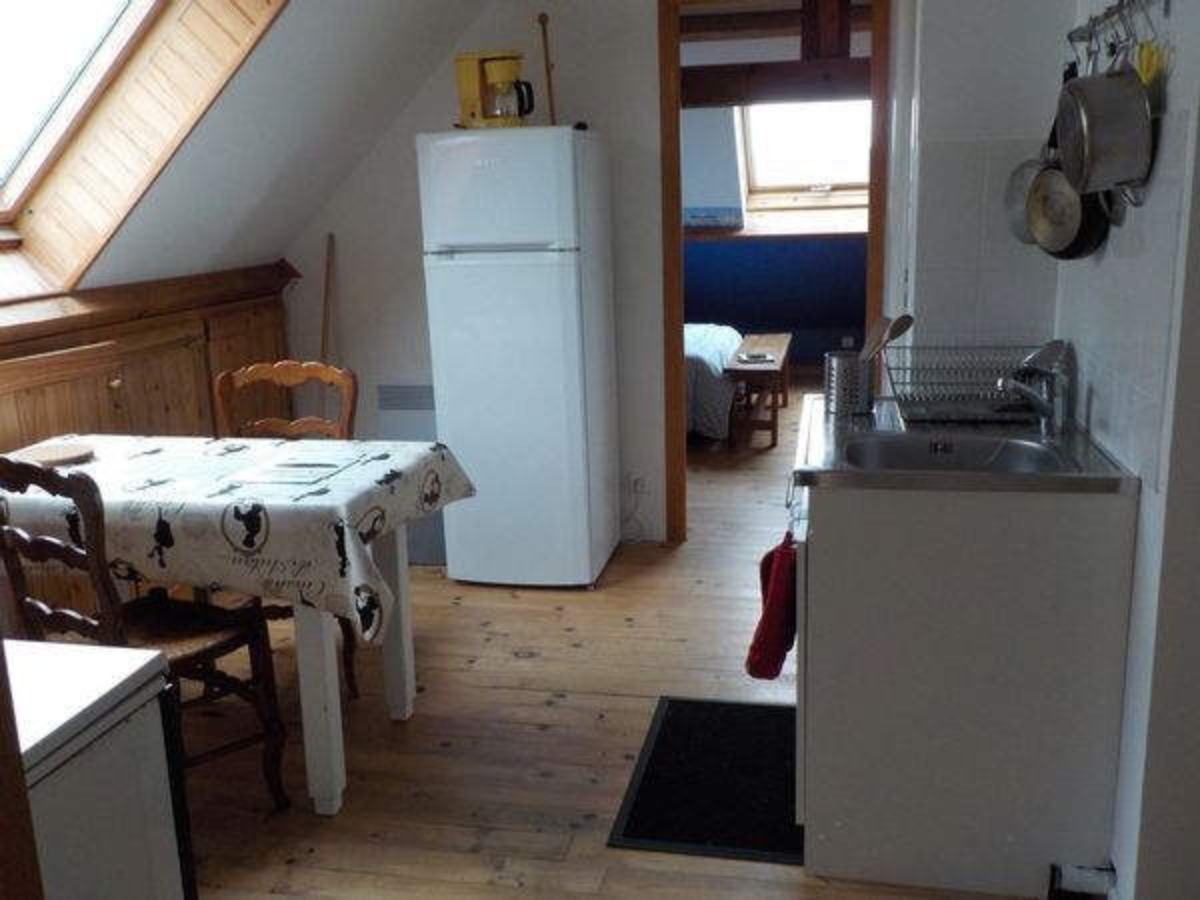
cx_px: 600
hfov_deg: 60.0
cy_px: 450
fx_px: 1040
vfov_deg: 46.8
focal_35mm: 30
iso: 360
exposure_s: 1/30
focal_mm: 4.1
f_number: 3.3
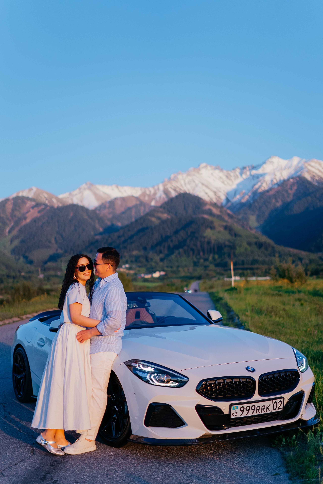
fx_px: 672
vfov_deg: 39.6
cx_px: 162
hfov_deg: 27.0
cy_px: 242
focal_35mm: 50
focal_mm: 50
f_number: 1.8
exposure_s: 1/2500
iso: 500
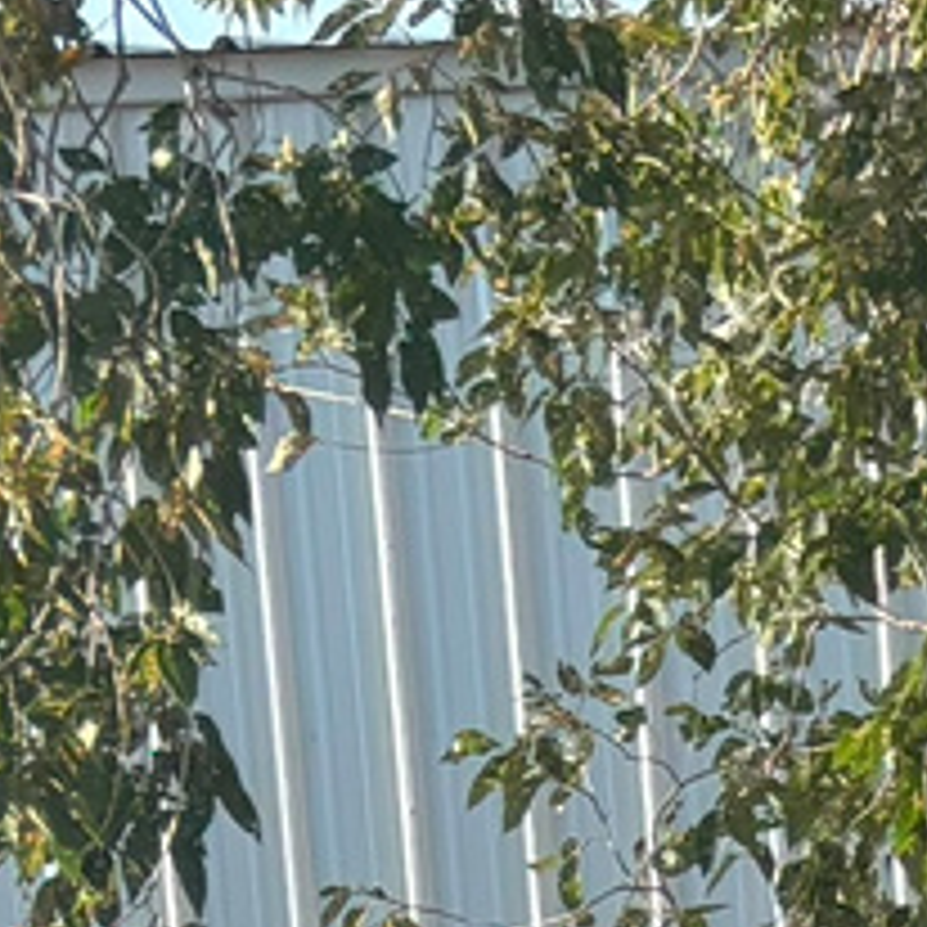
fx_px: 6938
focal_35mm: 229
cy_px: 3262
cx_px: 1674
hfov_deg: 7.4
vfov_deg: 6.6
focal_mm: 5.96
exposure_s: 1/1164
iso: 50
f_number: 1.6
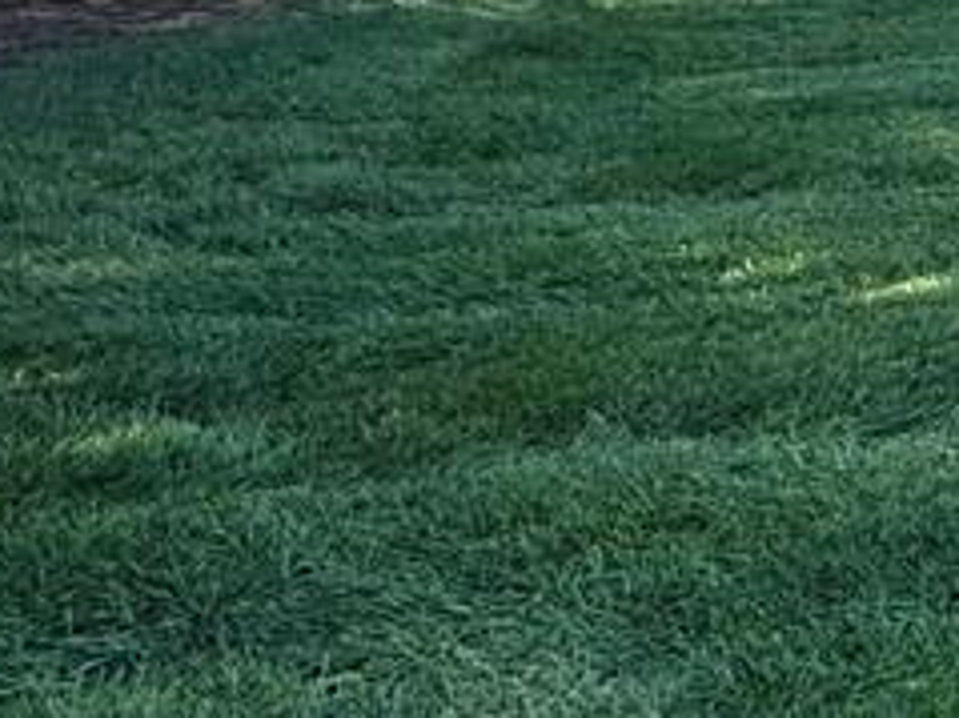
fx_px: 1661
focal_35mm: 60
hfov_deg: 18.9
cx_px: 1934
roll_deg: -2.1
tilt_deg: -12.0
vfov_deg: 23.5
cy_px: 20
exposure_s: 1/636
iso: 50
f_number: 2.2
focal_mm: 2.22
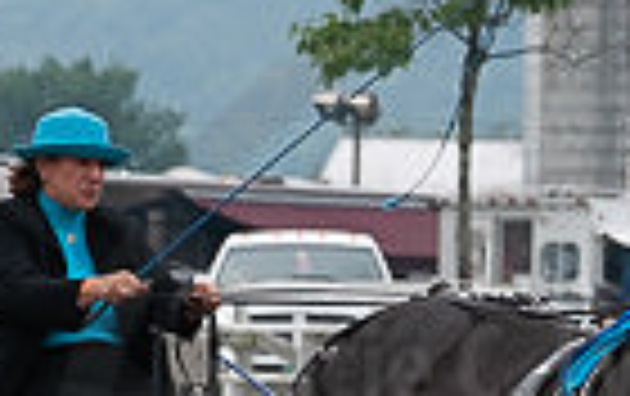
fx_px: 12571
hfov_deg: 2.9
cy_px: 506
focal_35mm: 731
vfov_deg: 1.8
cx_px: 598
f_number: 5.6
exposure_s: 1/1000
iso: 640
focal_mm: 200
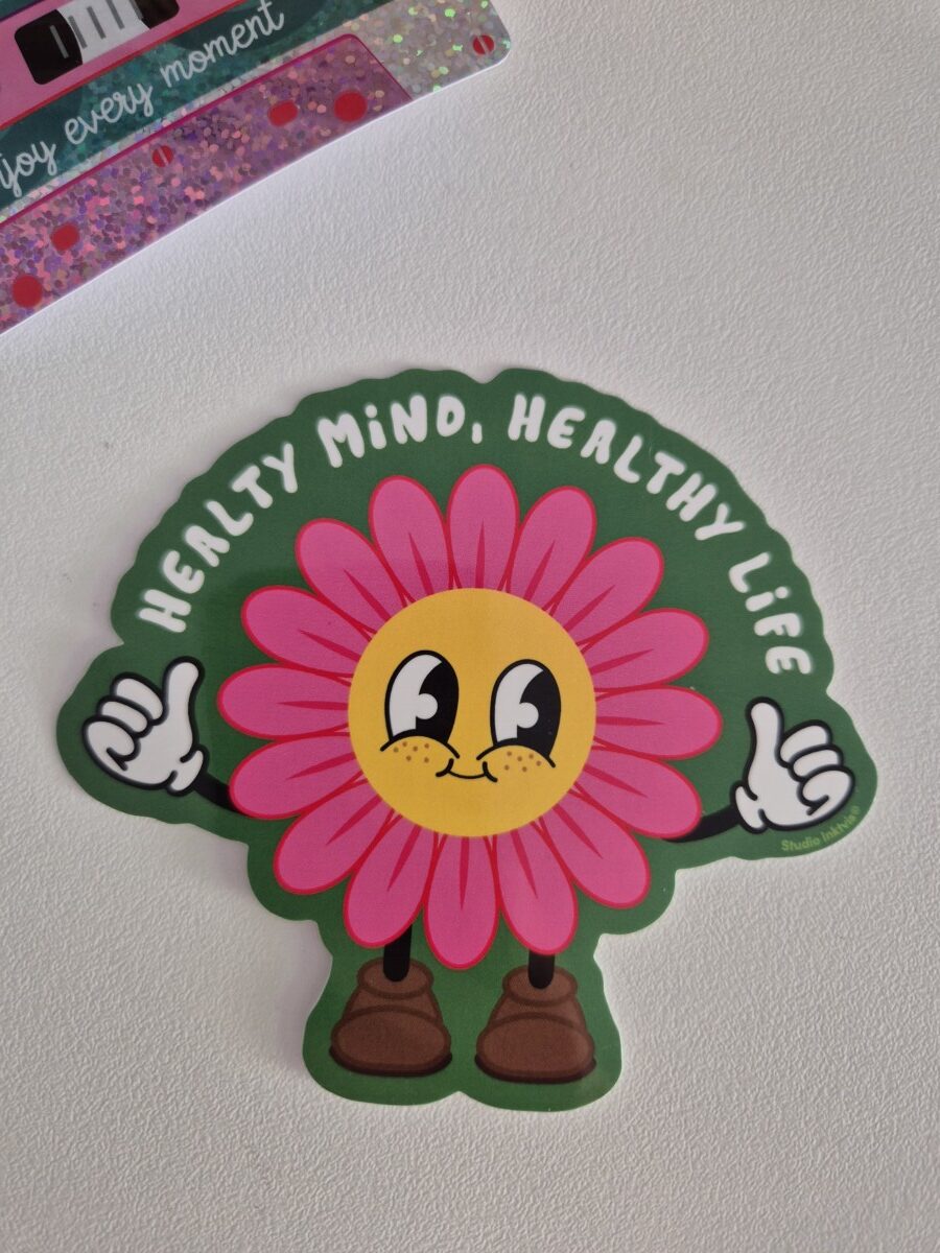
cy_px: 626
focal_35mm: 23
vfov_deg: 73.9
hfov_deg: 58.9
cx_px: 470
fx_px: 833
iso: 200
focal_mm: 5.4
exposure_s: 1/100
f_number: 1.8
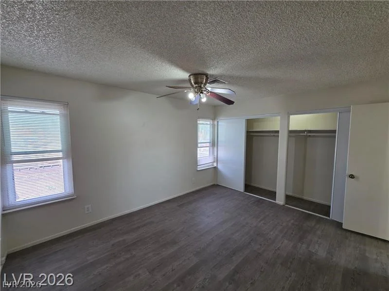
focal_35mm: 13
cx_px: 194
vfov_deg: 89.9
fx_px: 146
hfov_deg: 106.2
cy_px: 146
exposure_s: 1/120
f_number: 1.9
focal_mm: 2.2
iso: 160
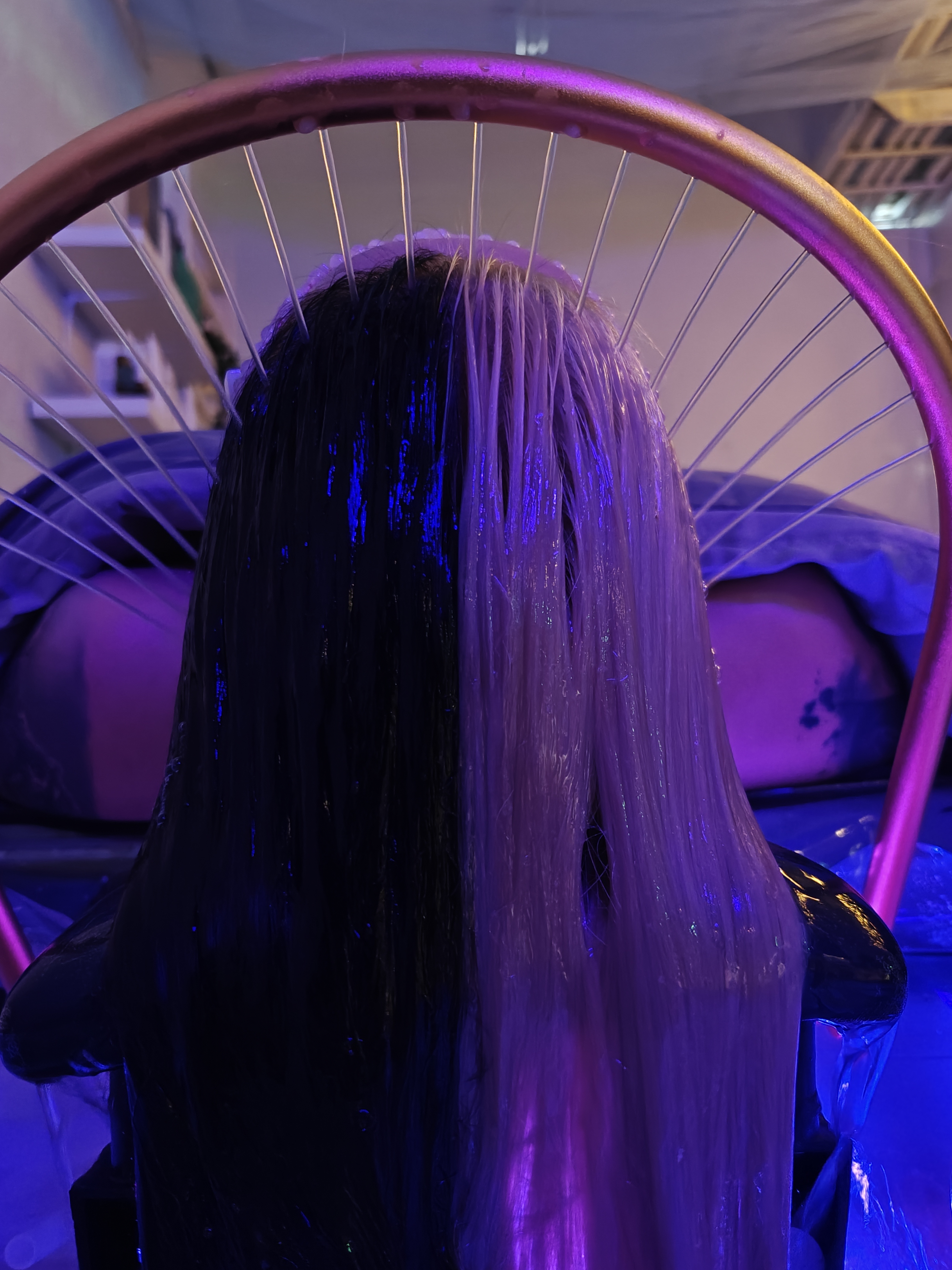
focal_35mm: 29
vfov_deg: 61.5
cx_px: 486
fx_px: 1064
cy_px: 696
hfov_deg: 48.2
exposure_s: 1/50
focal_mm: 6.06
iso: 2500
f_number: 1.6
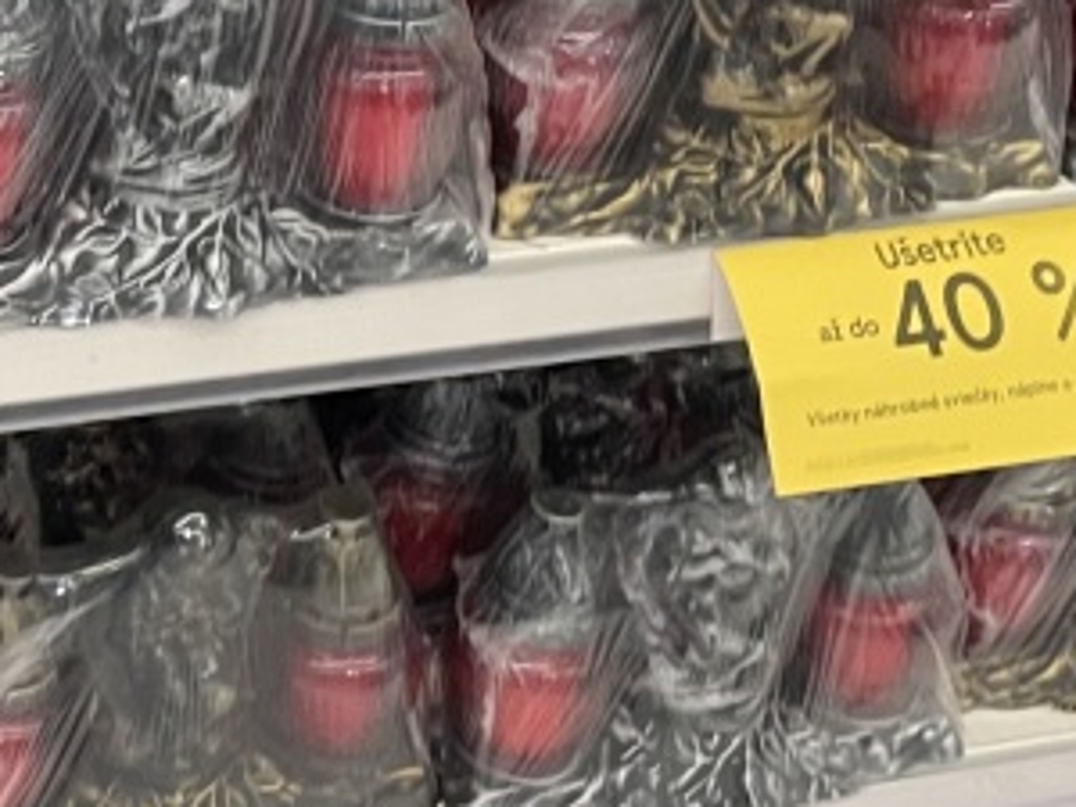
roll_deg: -0.5
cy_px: -54
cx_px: -355
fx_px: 3233
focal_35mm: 104
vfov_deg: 14.0
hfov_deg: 17.6
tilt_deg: -32.7
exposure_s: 1/50
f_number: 1.6
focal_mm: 4.2
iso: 125
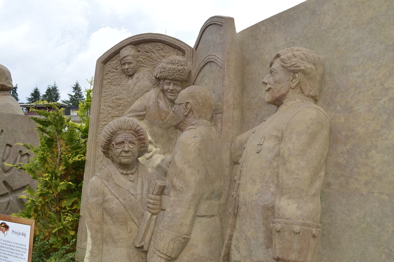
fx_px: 361
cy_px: 131
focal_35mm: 33
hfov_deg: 57.3
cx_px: 197
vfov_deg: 39.9
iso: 100
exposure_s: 1/160
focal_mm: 22
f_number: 8
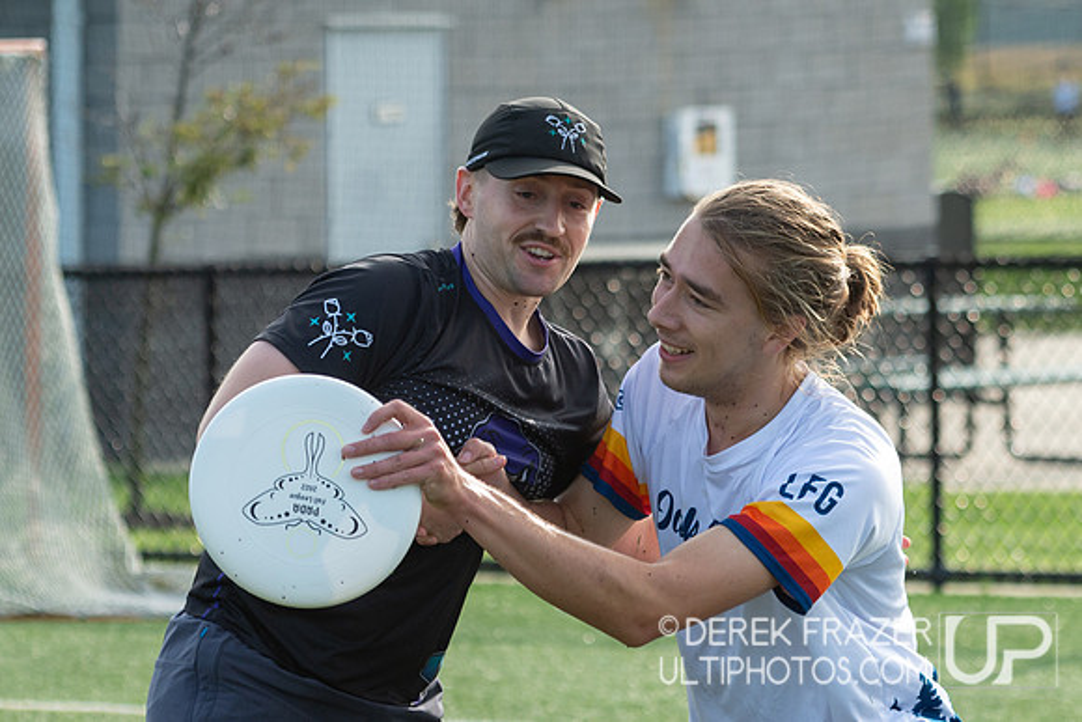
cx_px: 730
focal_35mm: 237
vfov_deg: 5.8
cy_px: 427
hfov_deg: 8.7
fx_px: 7138
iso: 560
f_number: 5.6
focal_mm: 140
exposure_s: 1/1250
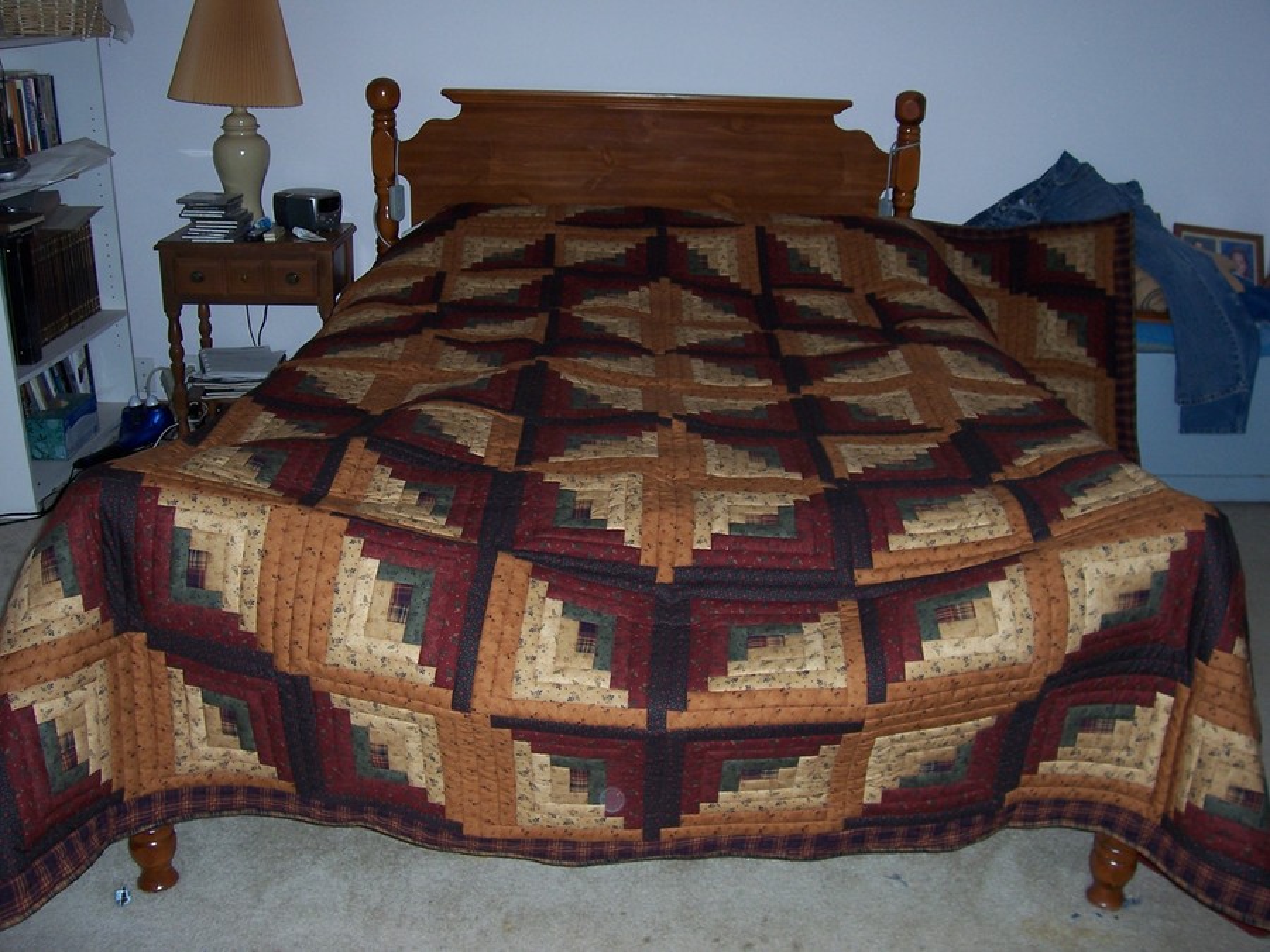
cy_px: 476
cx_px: 635
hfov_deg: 54.0
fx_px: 1247
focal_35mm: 34
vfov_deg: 41.8
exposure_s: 1/60
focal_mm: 5.6
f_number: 2.7
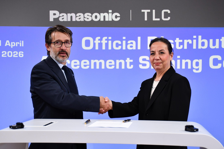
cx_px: 112
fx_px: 417
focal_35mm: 67
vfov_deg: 20.3
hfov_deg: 30.1
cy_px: 74
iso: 800
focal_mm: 45
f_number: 4.5
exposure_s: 1/125
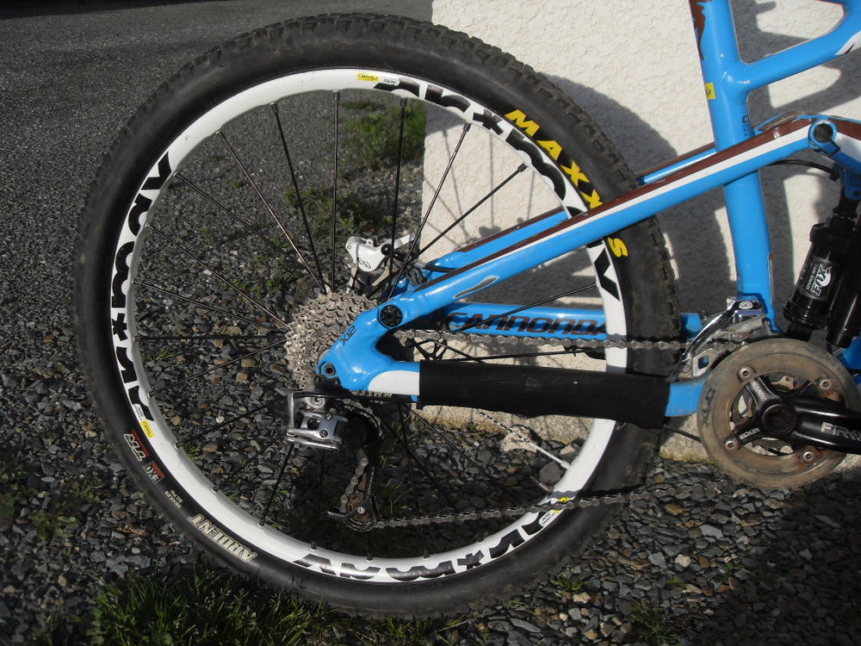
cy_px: 323
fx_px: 846
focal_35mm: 34
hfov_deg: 54.0
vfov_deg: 41.8
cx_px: 430
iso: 80
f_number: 7
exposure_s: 1/350
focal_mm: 6.3
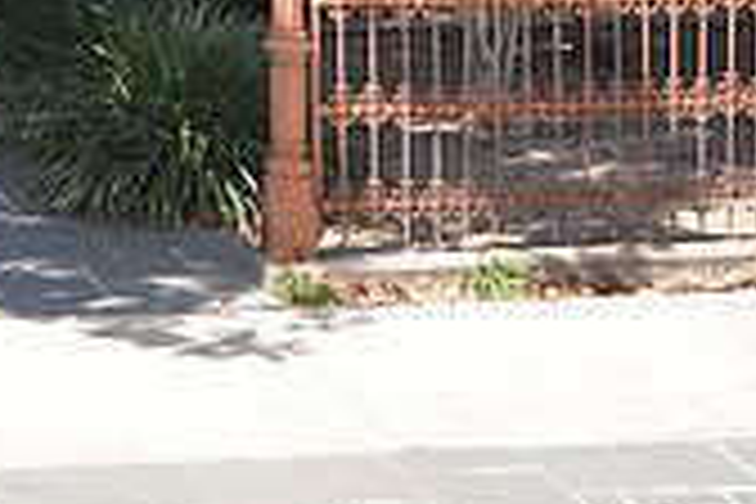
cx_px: -202
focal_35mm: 109
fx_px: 2283
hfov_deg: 17.7
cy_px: -326
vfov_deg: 11.9
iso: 250
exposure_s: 1/200
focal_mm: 21
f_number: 3.8
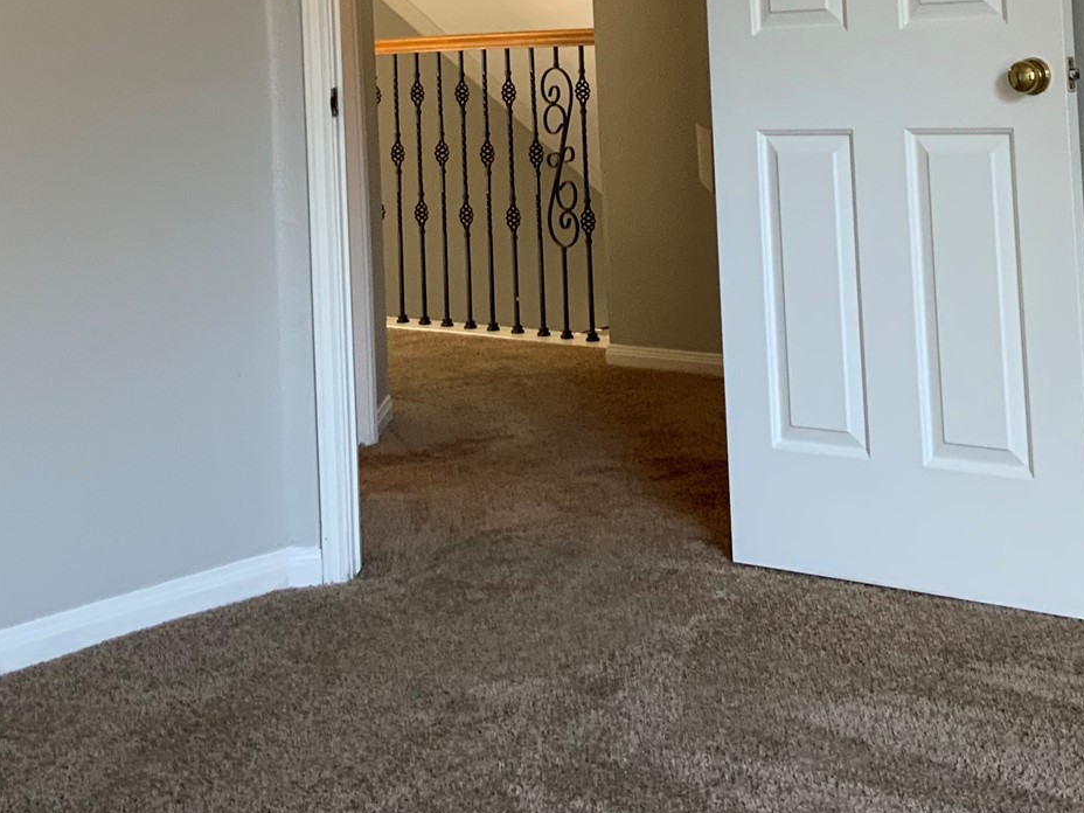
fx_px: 2004
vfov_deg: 21.9
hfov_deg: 30.2
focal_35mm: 64
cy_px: -43
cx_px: 651
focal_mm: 3
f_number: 1.8
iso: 80
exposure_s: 1/60
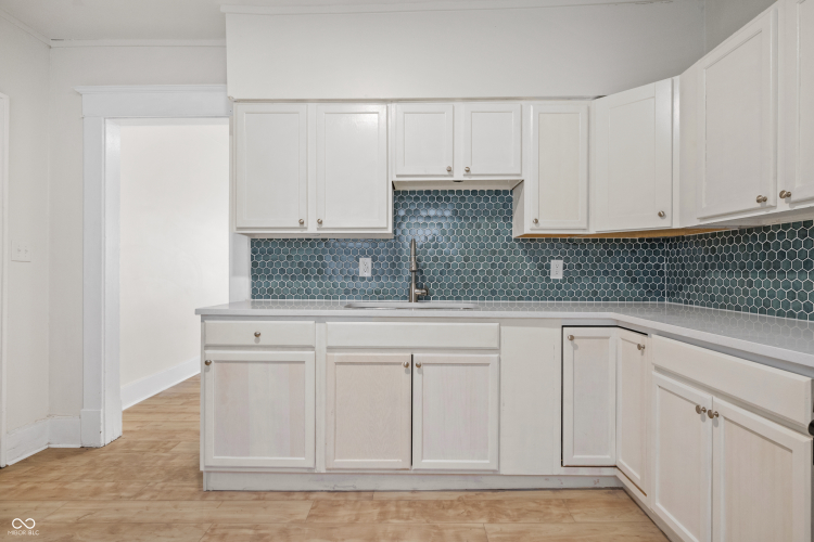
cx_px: 407
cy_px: 271
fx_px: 418
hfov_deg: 88.4
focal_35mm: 18
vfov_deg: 65.9
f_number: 9
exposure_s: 1/20
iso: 5600
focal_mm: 18.5
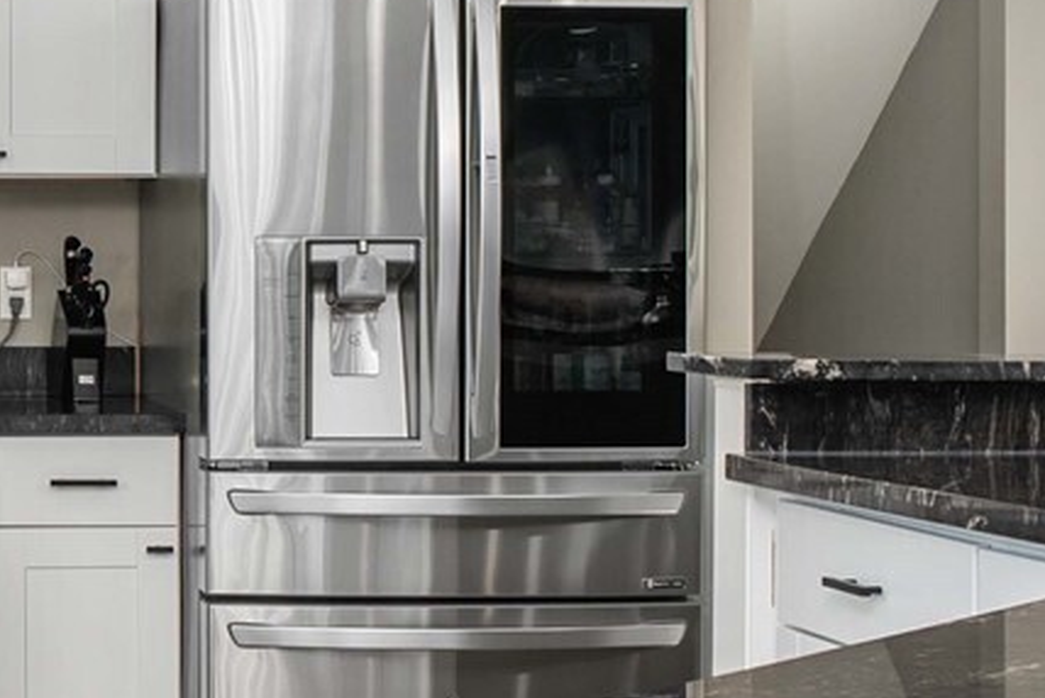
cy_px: 290
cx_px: -201
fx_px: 2759
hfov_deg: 20.1
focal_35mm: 95
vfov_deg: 14.4
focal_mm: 24
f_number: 7.1
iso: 1000
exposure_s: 1/15
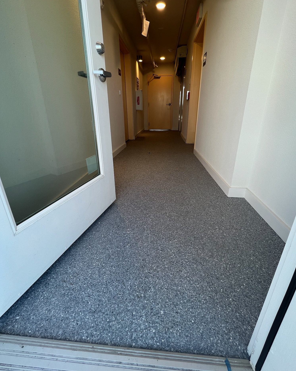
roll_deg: +0.9
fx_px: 153
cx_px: 152
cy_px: 171
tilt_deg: -19.4
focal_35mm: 14
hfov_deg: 88.0
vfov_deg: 100.5
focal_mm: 1.57
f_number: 1.8
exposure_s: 1/100
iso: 40
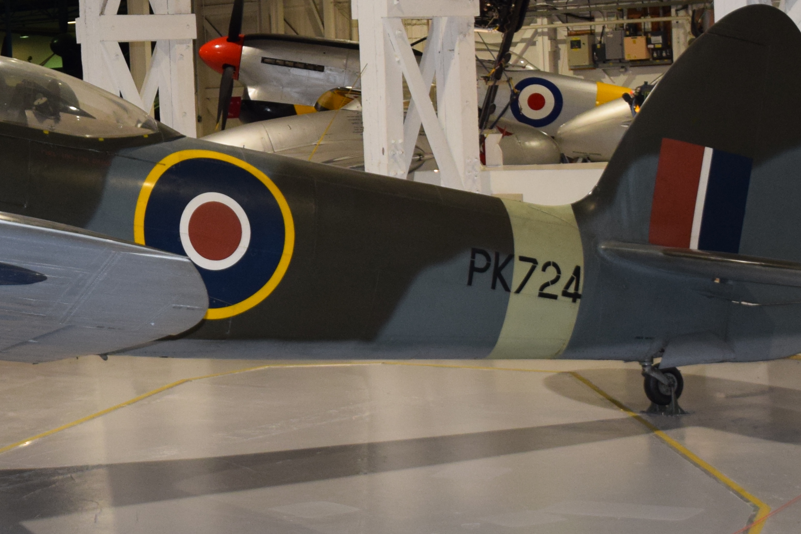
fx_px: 2180
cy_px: 162
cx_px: -5
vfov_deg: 13.9
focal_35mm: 98
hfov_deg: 20.2
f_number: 4.5
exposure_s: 1/80
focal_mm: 24
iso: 800
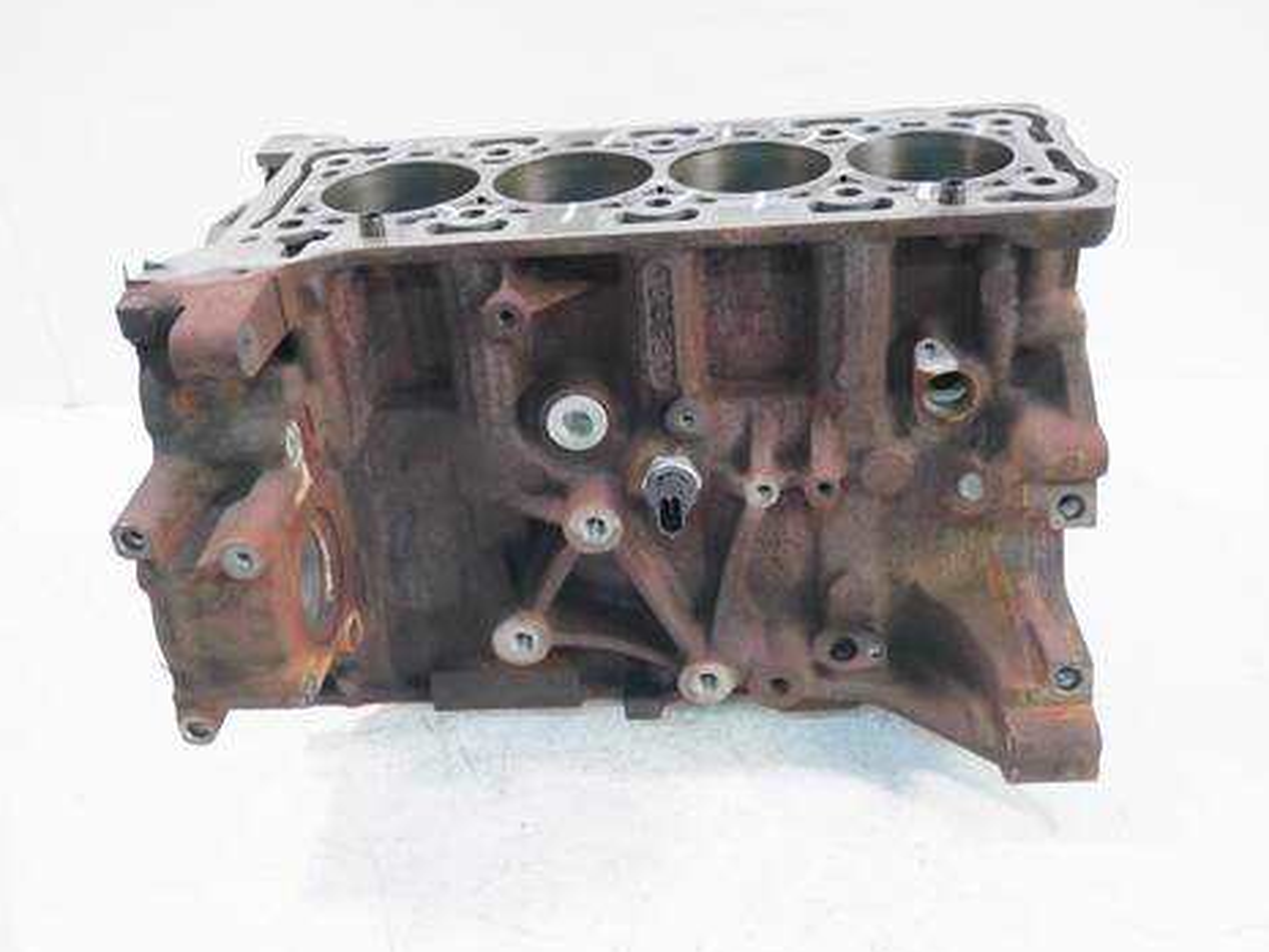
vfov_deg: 43.0
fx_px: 1210
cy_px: 477
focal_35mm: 33
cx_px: 630
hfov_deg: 55.3
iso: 800
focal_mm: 16
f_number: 4
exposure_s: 1/60
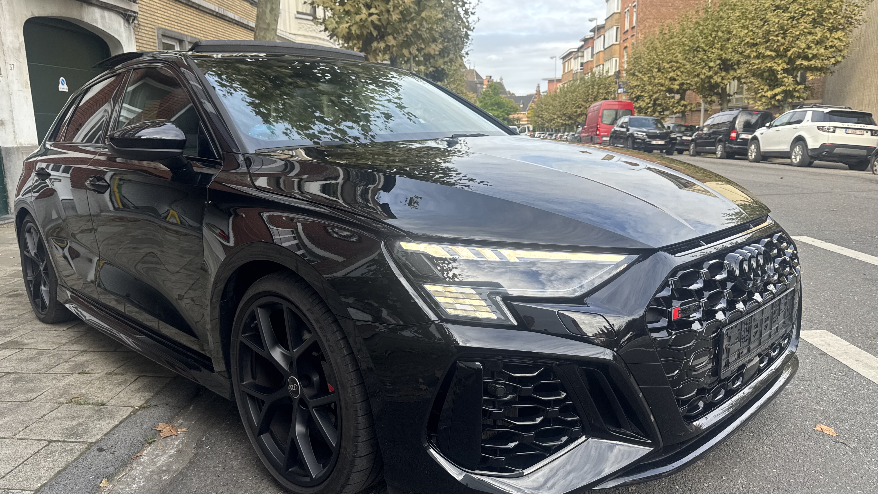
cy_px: 250
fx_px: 629
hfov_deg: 69.9
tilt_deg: -11.6
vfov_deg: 42.9
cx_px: 430
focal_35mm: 27
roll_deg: +1.7
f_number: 1.78
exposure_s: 1/604
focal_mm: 6.76
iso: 80
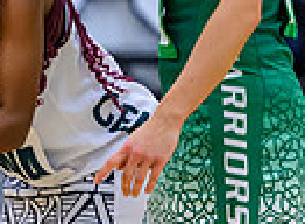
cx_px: -218
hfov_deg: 2.7
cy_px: 98
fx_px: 6572
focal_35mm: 752
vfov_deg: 1.9
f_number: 3.2
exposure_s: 1/1000
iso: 4000
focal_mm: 160
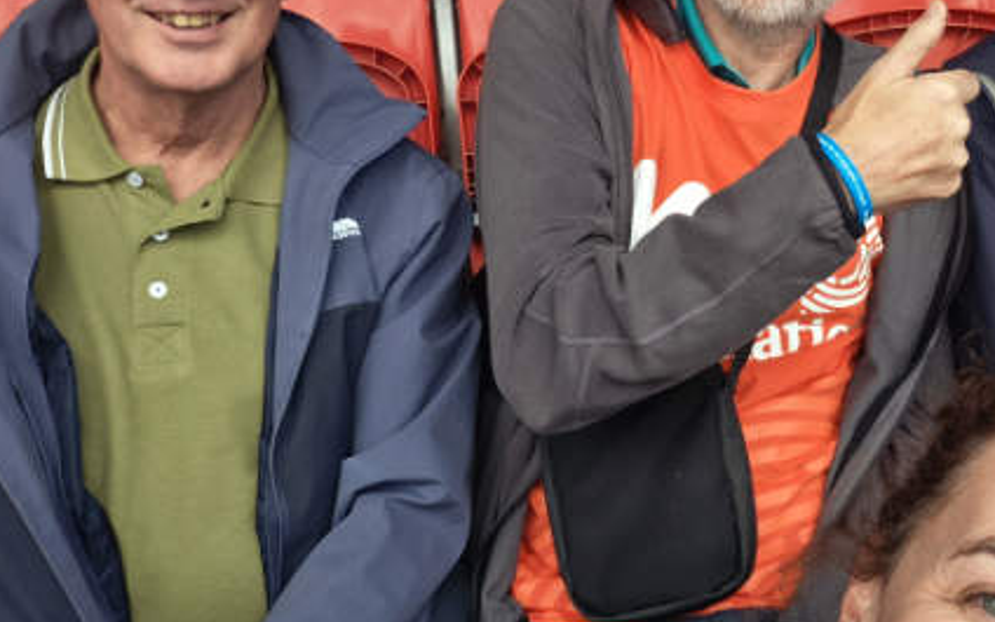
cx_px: 798
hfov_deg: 41.6
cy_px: 207
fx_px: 1247
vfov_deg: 27.8
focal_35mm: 46
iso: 25
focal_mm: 2.7
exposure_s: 1/100
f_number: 2.2
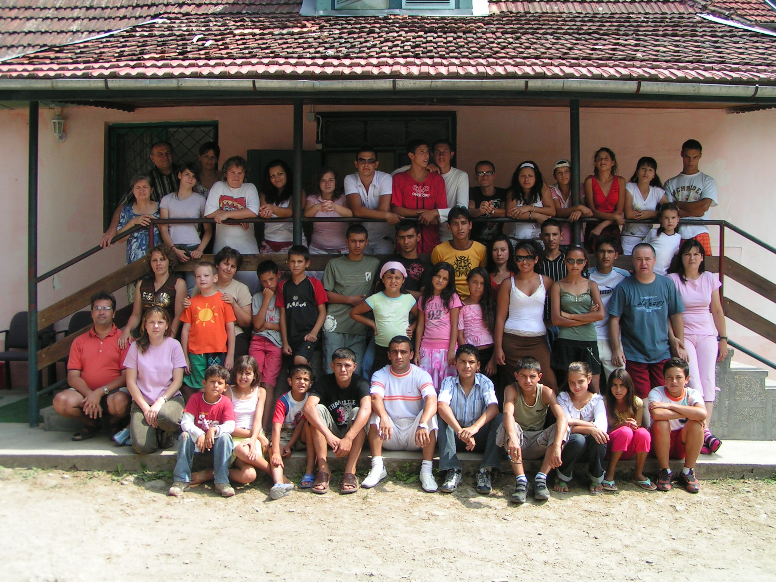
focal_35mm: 38
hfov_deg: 49.0
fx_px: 852
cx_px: 388
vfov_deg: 37.7
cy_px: 291
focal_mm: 5.8
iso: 50
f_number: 5
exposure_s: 1/200
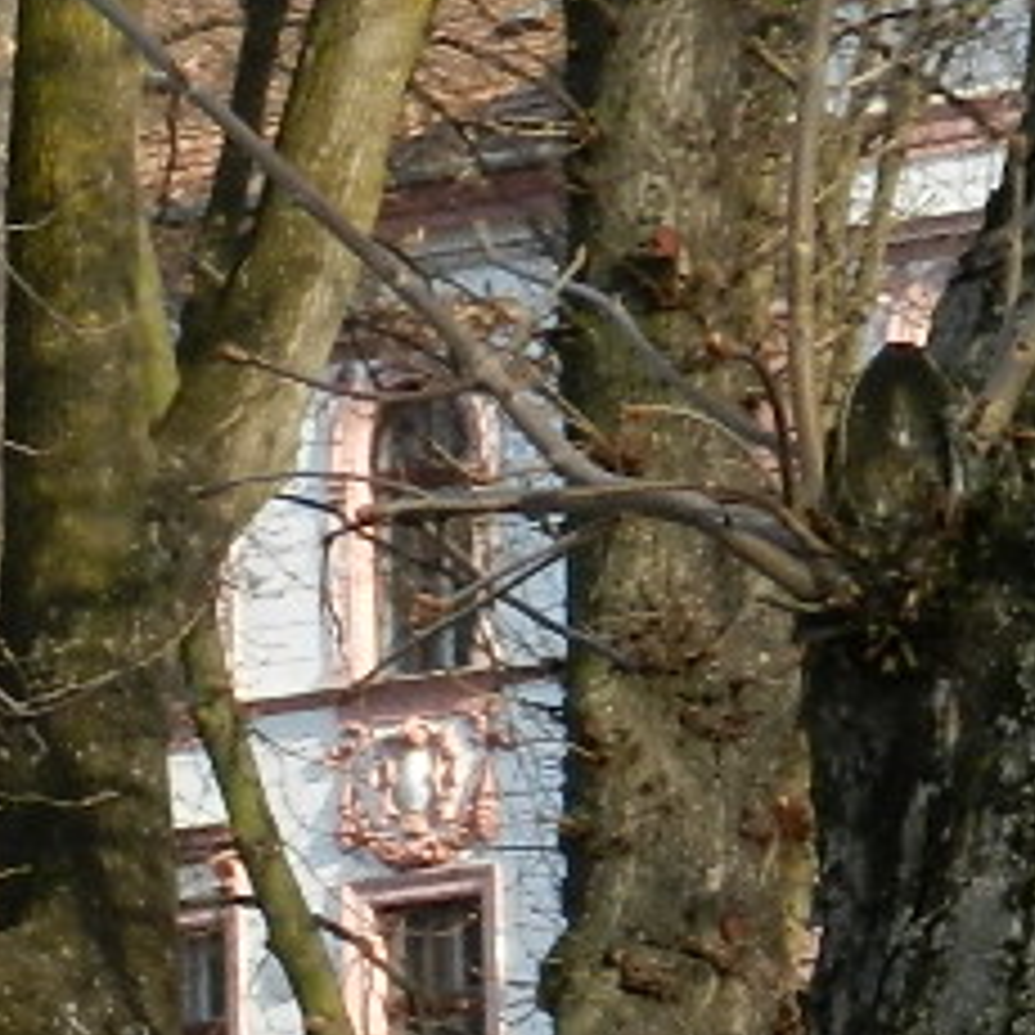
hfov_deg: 4.2
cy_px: 1764
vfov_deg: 4.2
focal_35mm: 414
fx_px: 14005
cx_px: -810
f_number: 4.4
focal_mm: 14.9
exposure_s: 1/400
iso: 160
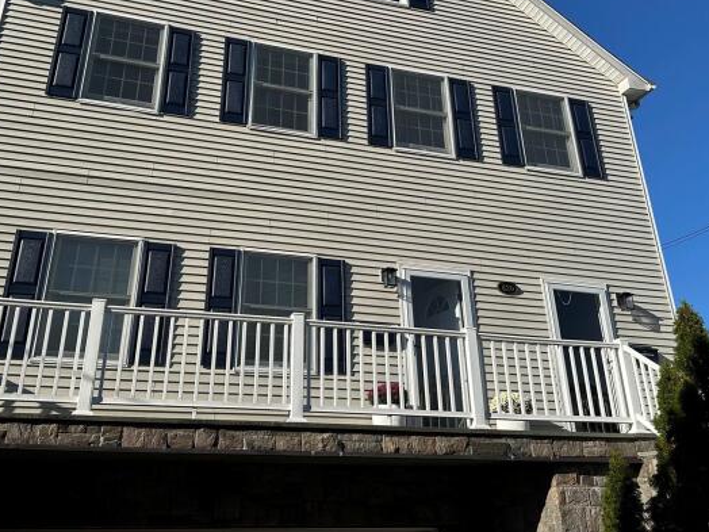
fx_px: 676
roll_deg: -0.4
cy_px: 171
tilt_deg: +26.7
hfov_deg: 55.2
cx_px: 318
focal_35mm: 33
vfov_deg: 42.3
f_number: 1.78
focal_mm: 6.86
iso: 80
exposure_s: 1/5525
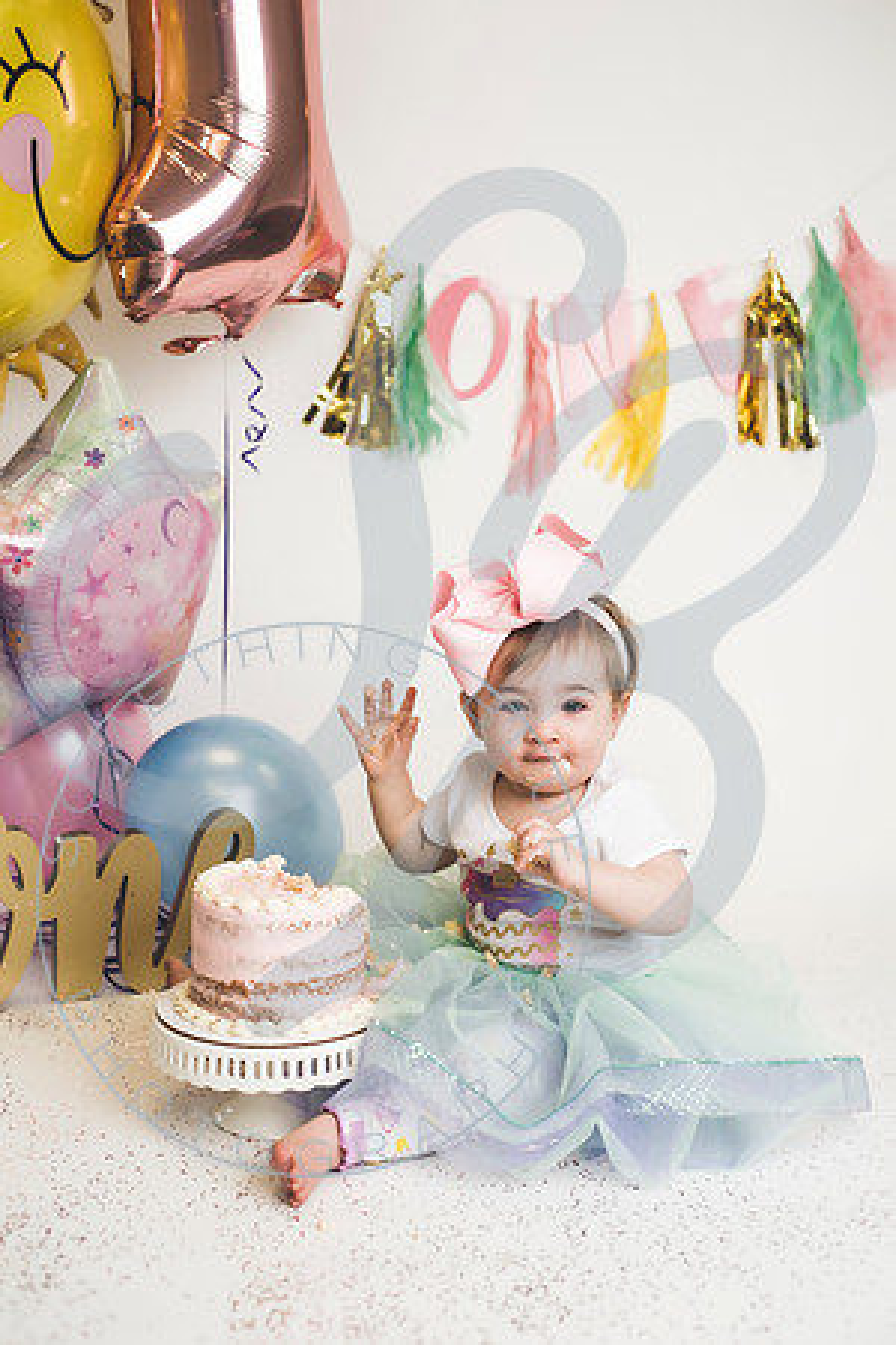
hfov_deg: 27.0
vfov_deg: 39.6
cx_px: 448
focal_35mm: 50
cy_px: 672
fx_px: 1867
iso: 200
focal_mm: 50
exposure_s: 1/160
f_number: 2.8
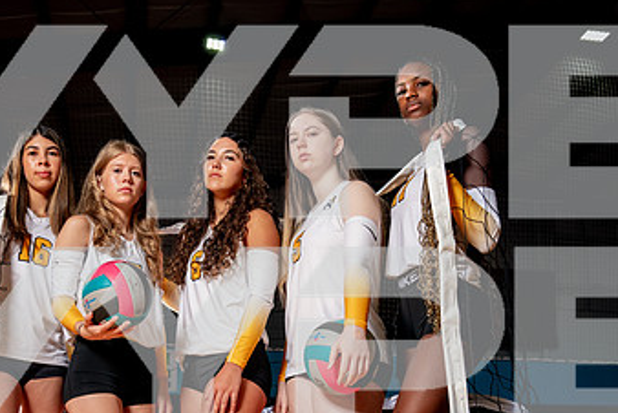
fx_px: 739
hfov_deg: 45.2
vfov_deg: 30.3
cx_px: 260
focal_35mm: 43
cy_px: 344
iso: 250
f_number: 4.5
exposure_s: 1/200
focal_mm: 24
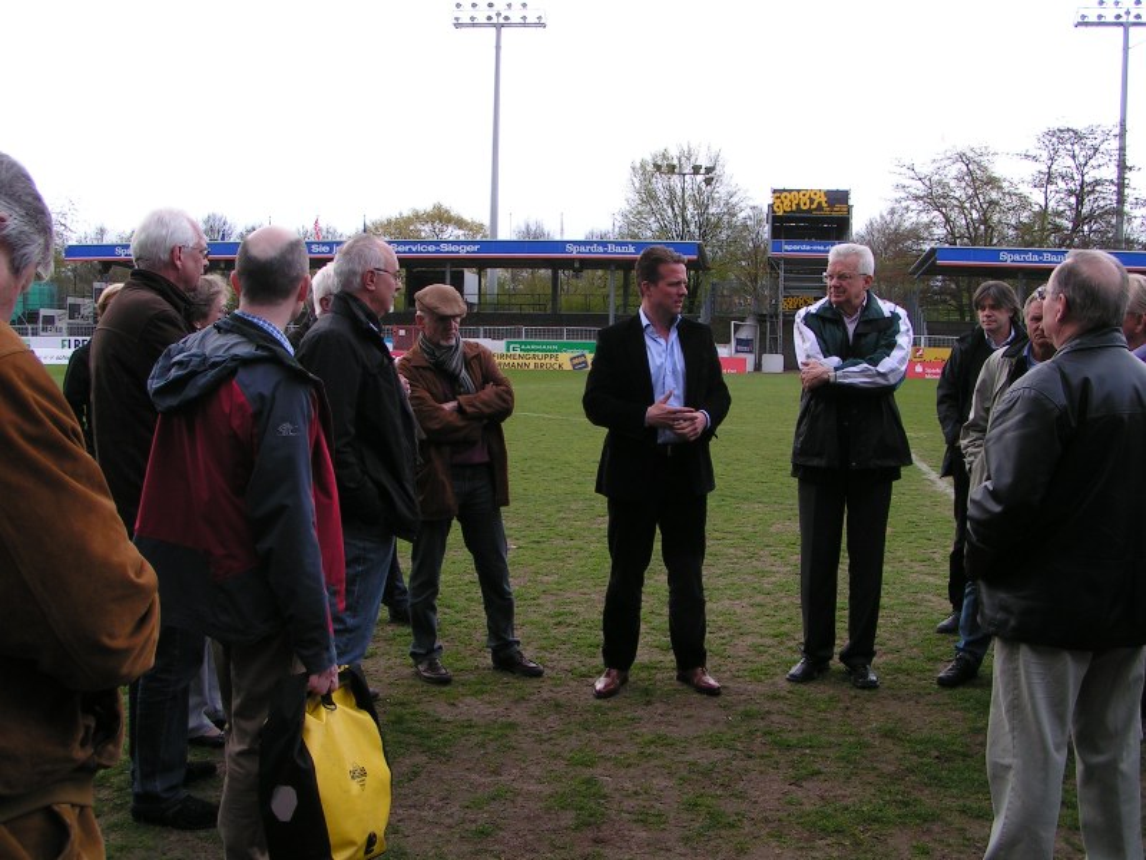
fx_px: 1258
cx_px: 573
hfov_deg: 49.0
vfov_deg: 37.7
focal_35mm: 38
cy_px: 430
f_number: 5.6
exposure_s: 1/80
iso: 50
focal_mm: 5.8
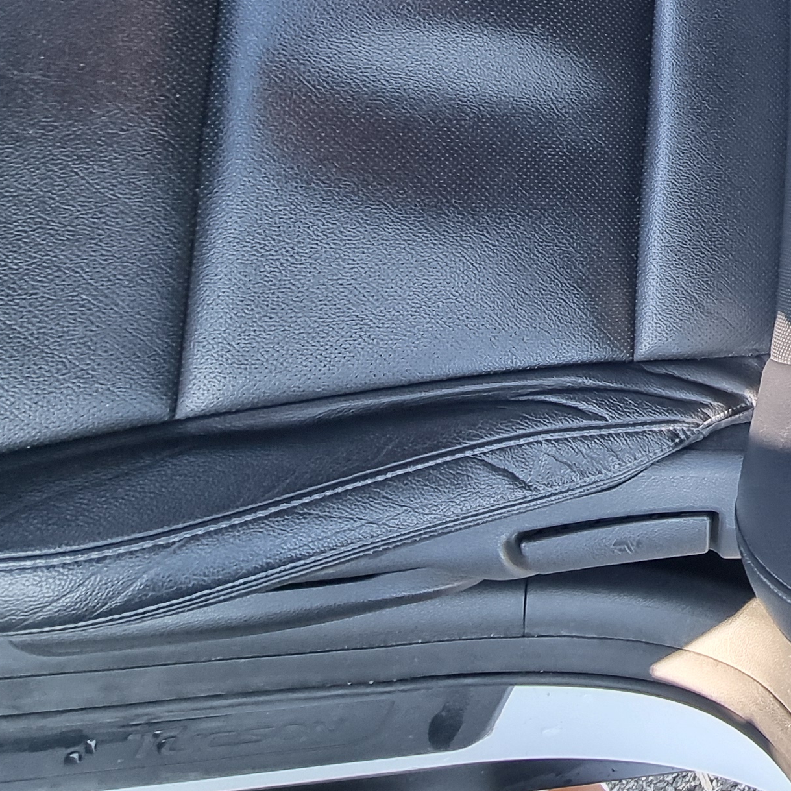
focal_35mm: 38
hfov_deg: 33.6
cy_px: 84
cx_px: 998
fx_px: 982
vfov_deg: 40.6
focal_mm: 2.2
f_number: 2.2
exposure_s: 1/60
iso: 100
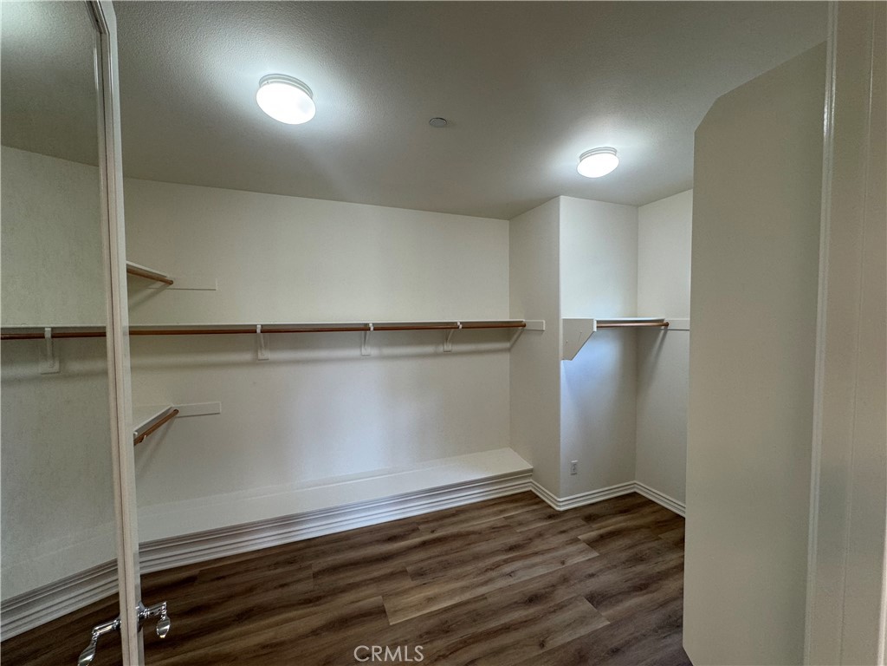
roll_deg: +0.3
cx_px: 444
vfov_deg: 85.7
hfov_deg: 102.1
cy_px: 333
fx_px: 359
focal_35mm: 14
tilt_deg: -2.2
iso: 160
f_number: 2.2
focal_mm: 2.22
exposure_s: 1/120
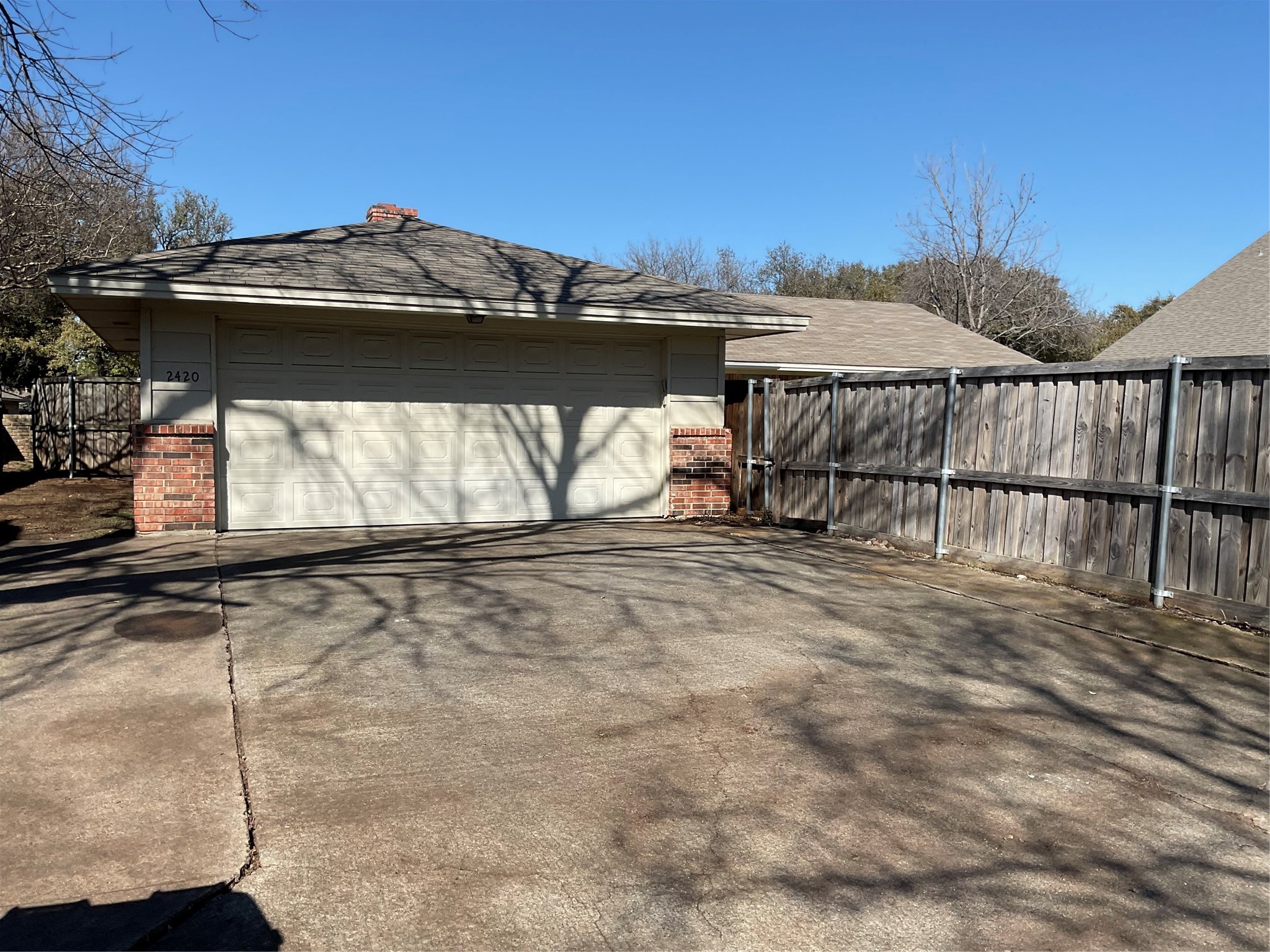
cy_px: 476
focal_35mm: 29
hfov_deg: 61.7
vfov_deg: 48.2
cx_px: 635
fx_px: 1064
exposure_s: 1/1984
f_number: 1.8
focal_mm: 3
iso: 16
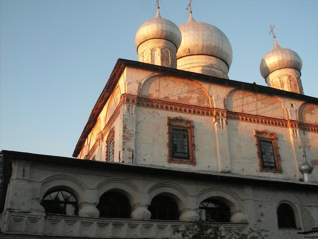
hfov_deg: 49.0
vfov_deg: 37.7
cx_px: 159
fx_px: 349
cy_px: 120
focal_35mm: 38
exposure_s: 1/125
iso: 400
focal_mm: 6.3
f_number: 8.4
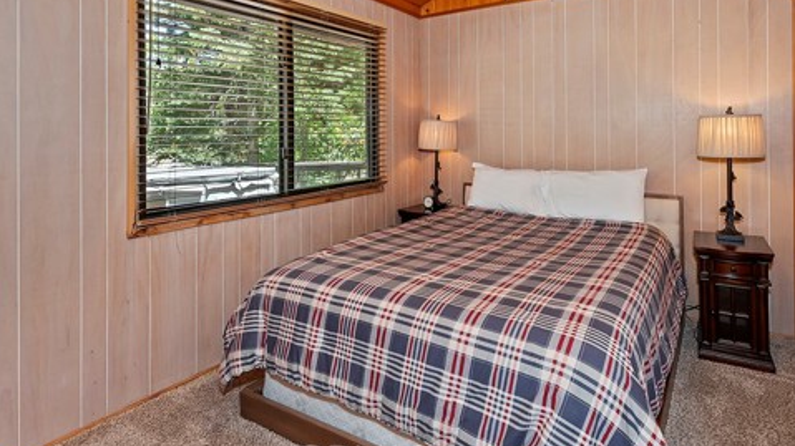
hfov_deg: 83.8
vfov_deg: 52.0
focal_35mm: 21
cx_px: 423
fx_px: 443
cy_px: 130
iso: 400
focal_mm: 10
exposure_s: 1/30
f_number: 8
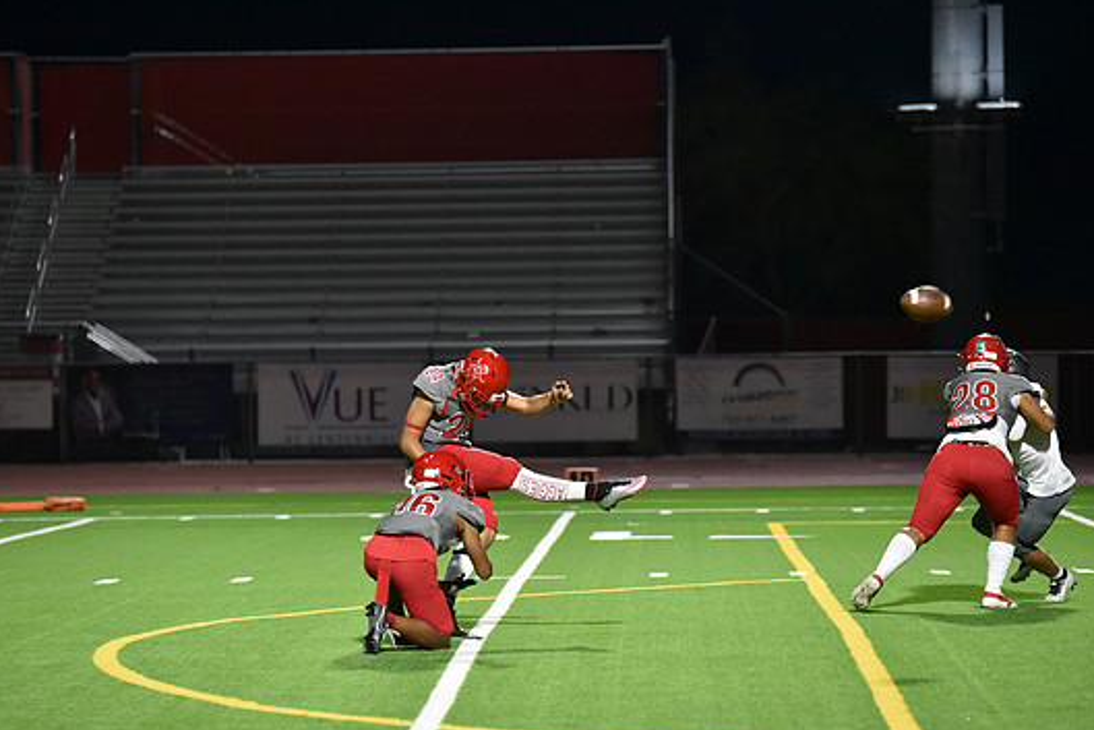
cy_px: 390
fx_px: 5502
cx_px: 511
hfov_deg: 11.4
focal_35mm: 181
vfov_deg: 7.6
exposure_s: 1/1000
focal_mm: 165
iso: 10000
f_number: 2.8
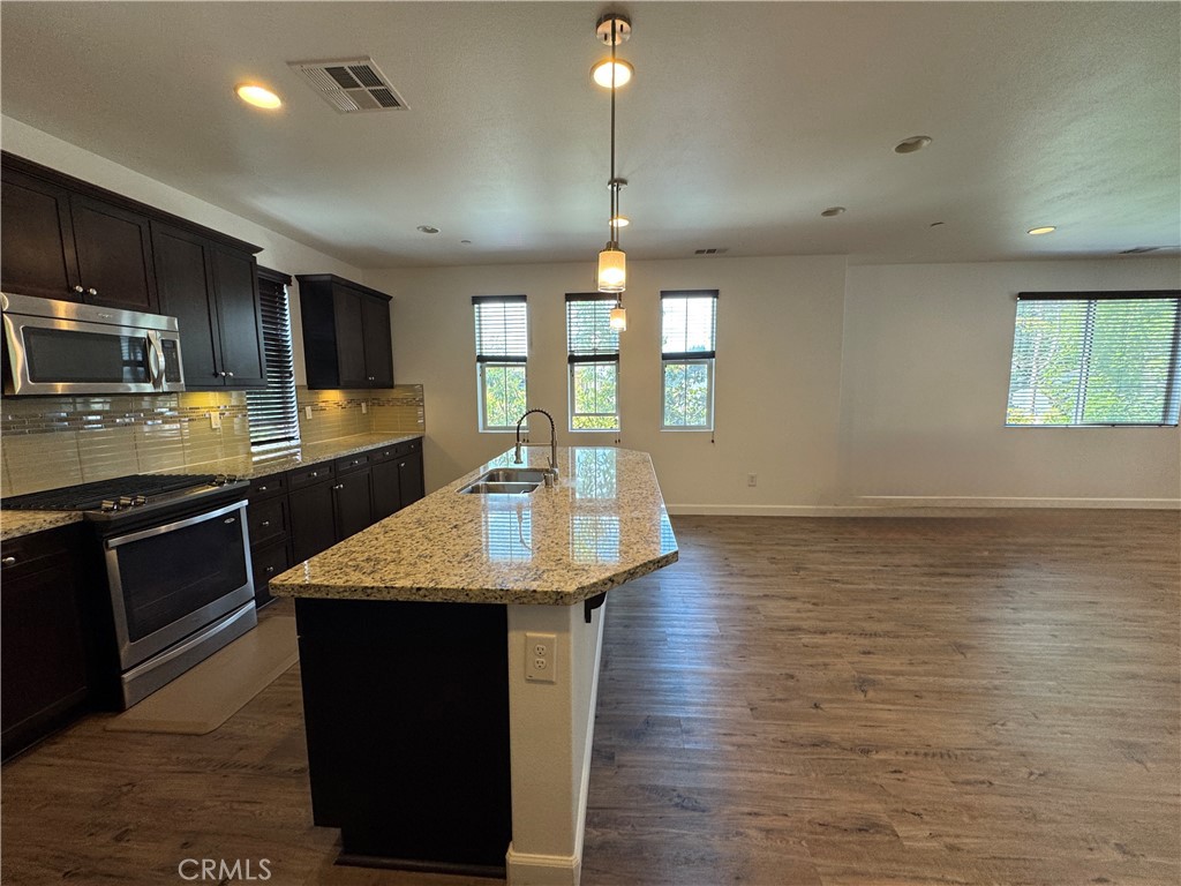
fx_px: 478
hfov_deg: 102.1
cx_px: 590
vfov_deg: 85.7
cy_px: 443
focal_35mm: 14
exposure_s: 1/120
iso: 160
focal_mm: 2.22
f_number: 2.2
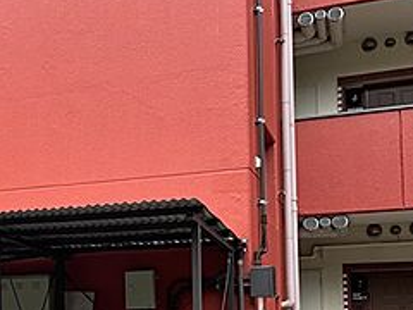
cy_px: 294
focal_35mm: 65
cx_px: 19
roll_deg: +2.0
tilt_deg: +3.0
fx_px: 776
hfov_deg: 28.3
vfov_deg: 21.9
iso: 32
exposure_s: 1/498
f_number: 1.6
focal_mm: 4.2
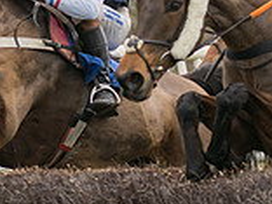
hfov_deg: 5.0
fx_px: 3119
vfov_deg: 3.7
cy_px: 51
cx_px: 253
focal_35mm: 397
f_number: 2.8
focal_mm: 70
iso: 400
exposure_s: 1/1000
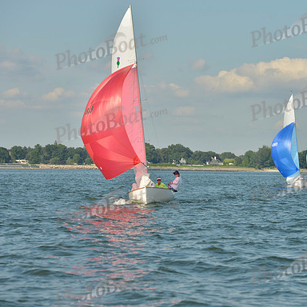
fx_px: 1495
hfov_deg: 11.7
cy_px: 153
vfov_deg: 11.7
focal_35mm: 149
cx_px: 209
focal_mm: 116
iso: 200
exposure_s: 1/1600
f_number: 6.3
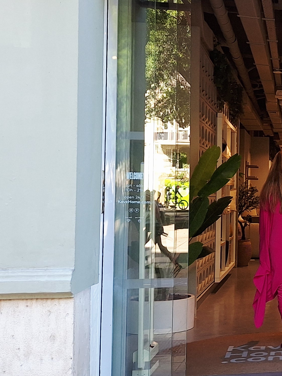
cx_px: 458
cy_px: 175
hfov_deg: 19.4
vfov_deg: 30.7
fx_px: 685
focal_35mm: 63
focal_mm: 5.54
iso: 40
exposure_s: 1/121
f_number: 1.8
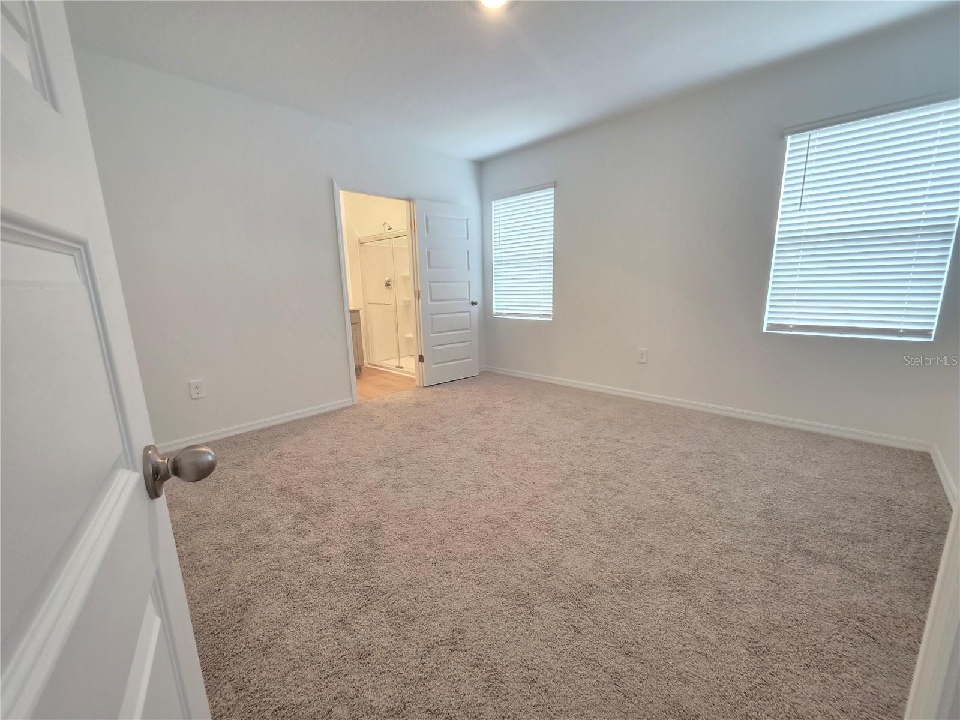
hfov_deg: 106.2
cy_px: 360
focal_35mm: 13
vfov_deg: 89.9
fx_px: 361
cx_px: 480
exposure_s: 1/60
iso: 200
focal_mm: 2.2
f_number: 1.9
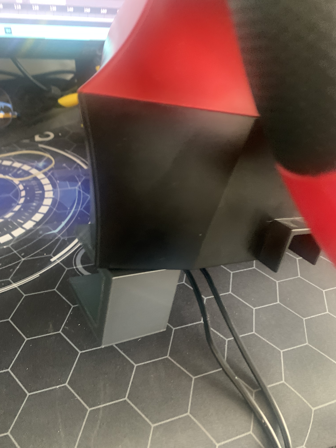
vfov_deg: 67.3
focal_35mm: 26
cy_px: 224
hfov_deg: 53.1
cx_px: 168
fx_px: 336
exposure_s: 1/28
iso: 800
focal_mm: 4.25
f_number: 1.8
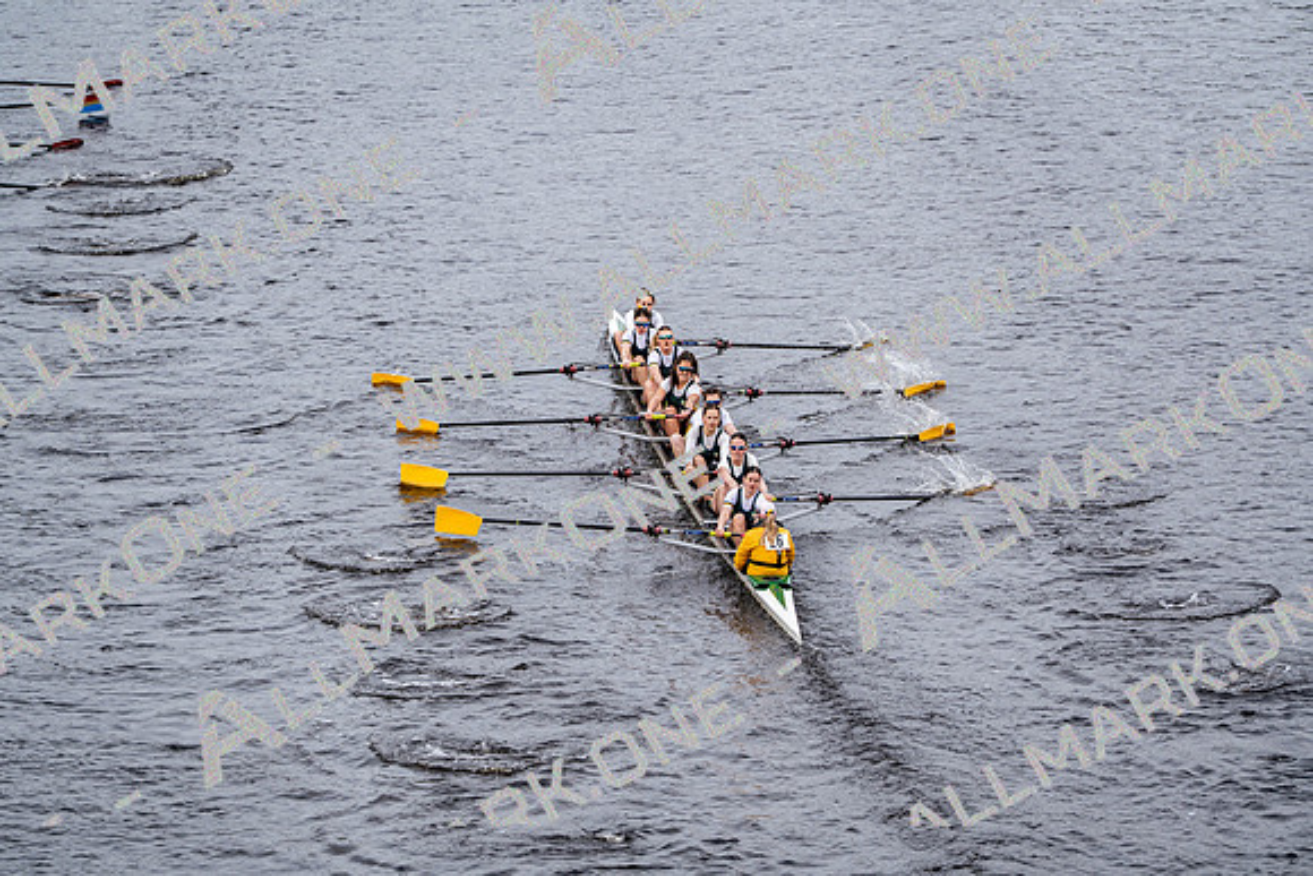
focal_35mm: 200
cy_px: 438
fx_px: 7296
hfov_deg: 10.3
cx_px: 656
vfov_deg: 6.9
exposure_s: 1/2000
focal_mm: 200
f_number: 2.8
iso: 200
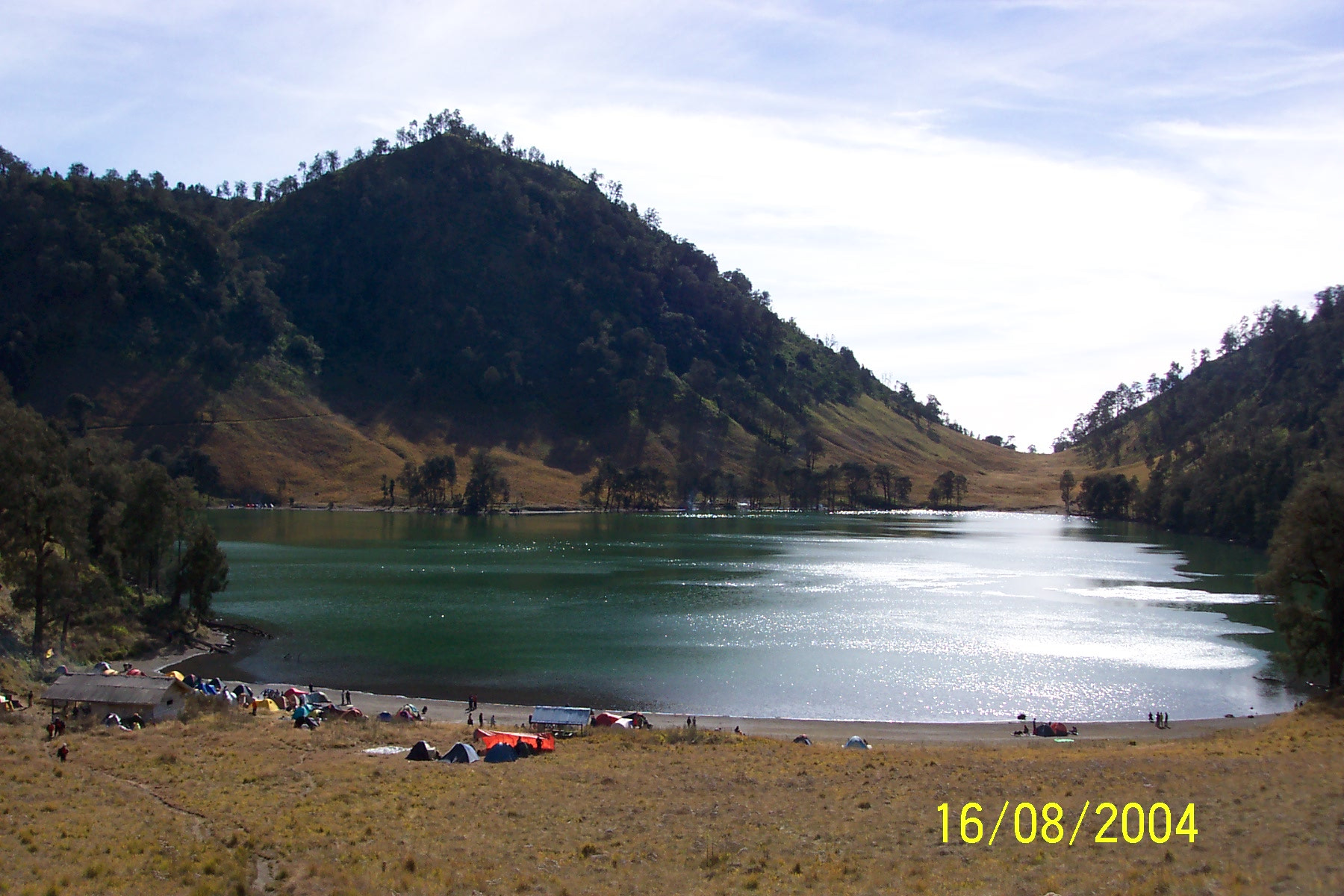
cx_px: 672
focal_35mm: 38
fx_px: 1419
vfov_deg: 35.1
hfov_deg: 50.7
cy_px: 448
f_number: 4.8
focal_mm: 8
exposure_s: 1/700
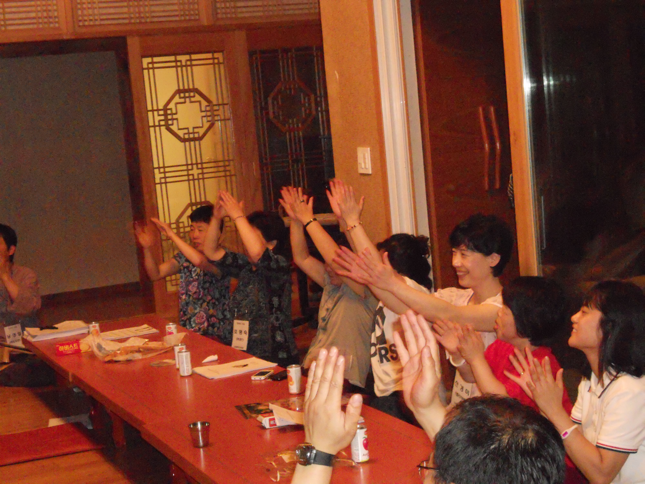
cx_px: 322
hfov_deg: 29.8
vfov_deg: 22.6
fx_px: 1211
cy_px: 242
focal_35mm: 65
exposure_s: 1/30
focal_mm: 11.7
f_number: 5.3
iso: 1600
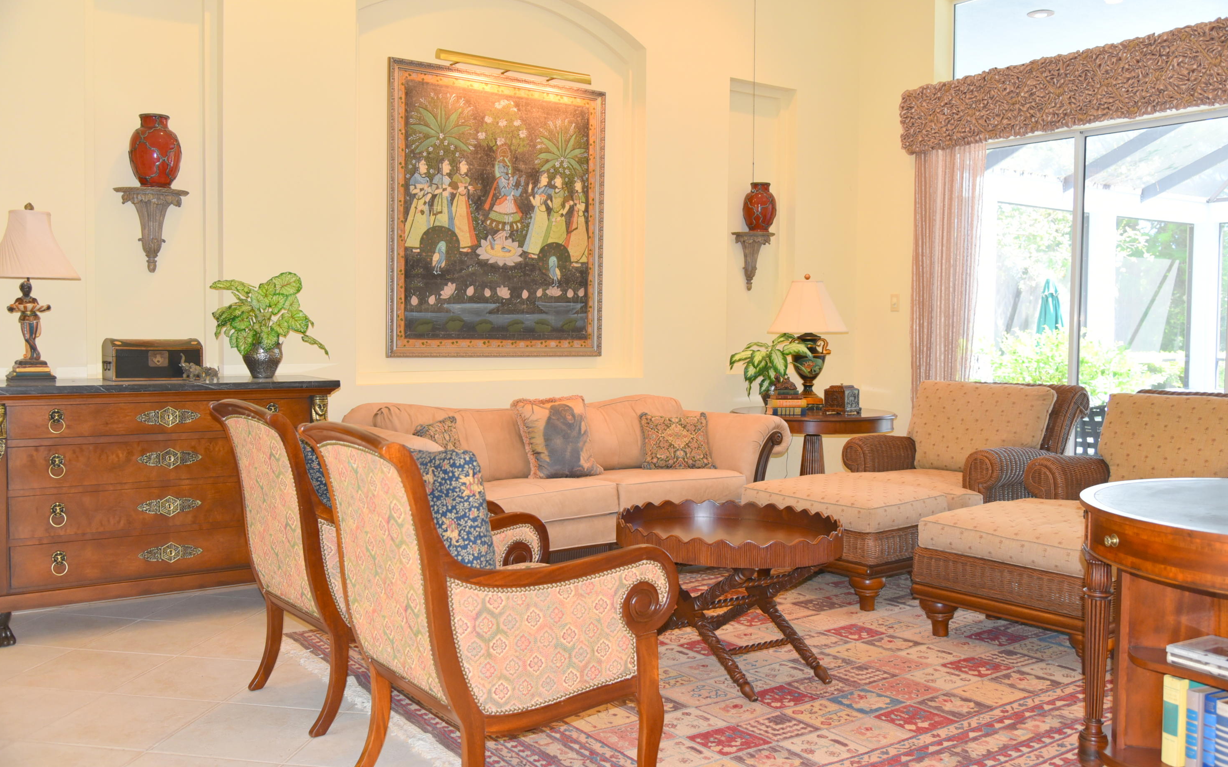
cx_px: 617
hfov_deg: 59.7
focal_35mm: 32
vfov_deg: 39.4
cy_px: 387
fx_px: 1071
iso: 800
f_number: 4.5
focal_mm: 31
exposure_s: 1/80
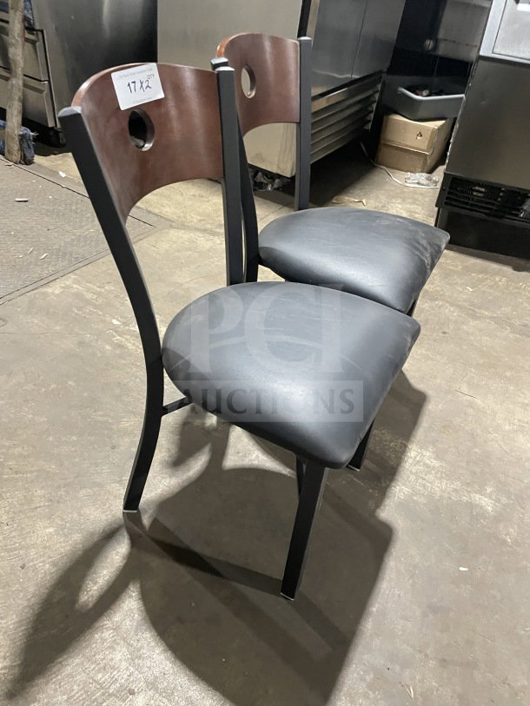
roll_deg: -6.1
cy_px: 353
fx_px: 531
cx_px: 265
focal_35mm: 26
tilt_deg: -33.5
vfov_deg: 67.3
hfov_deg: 53.1
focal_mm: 4.2
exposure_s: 1/52
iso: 500
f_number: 1.6
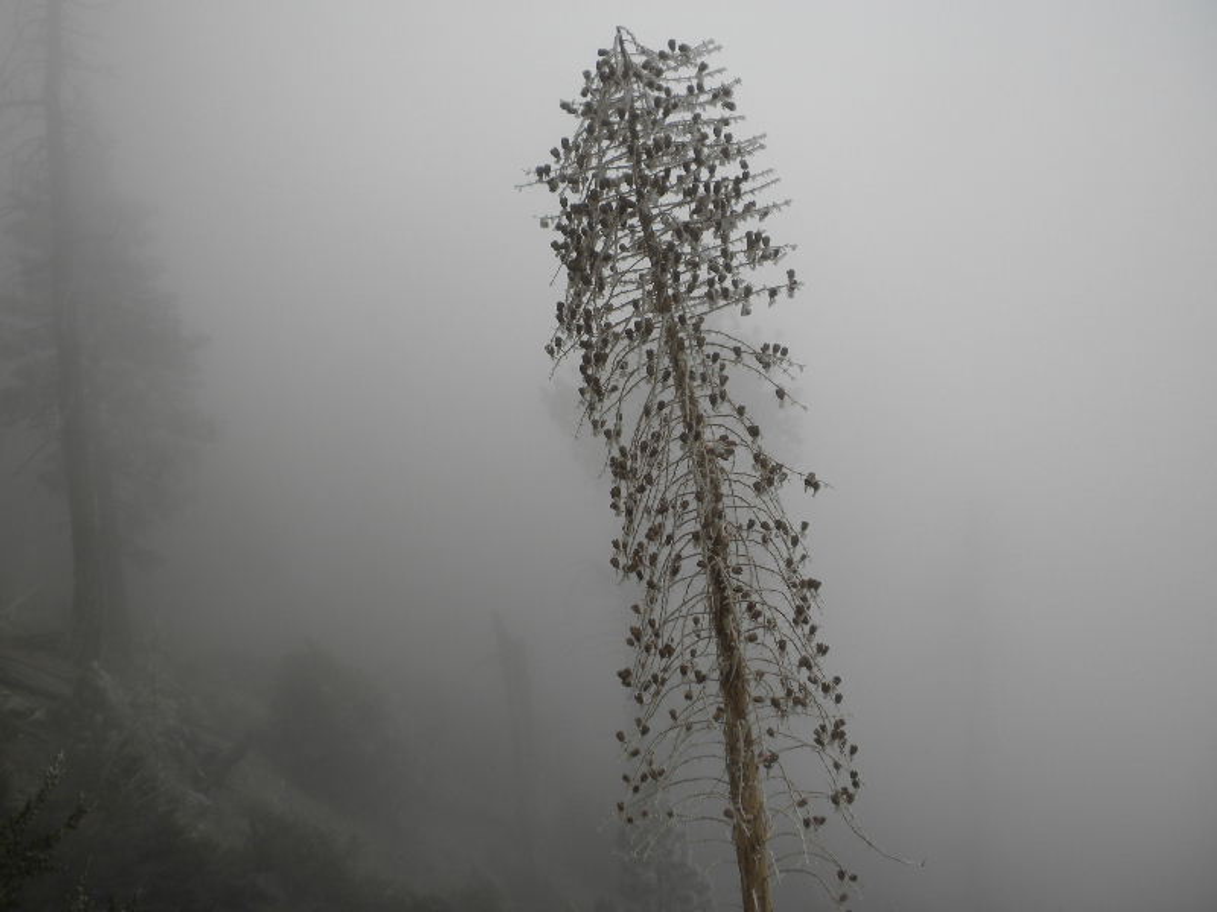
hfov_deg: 50.1
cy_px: 456
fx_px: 1301
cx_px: 608
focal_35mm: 37
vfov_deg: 38.7
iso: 64
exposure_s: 1/383
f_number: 3.5
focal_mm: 6.6
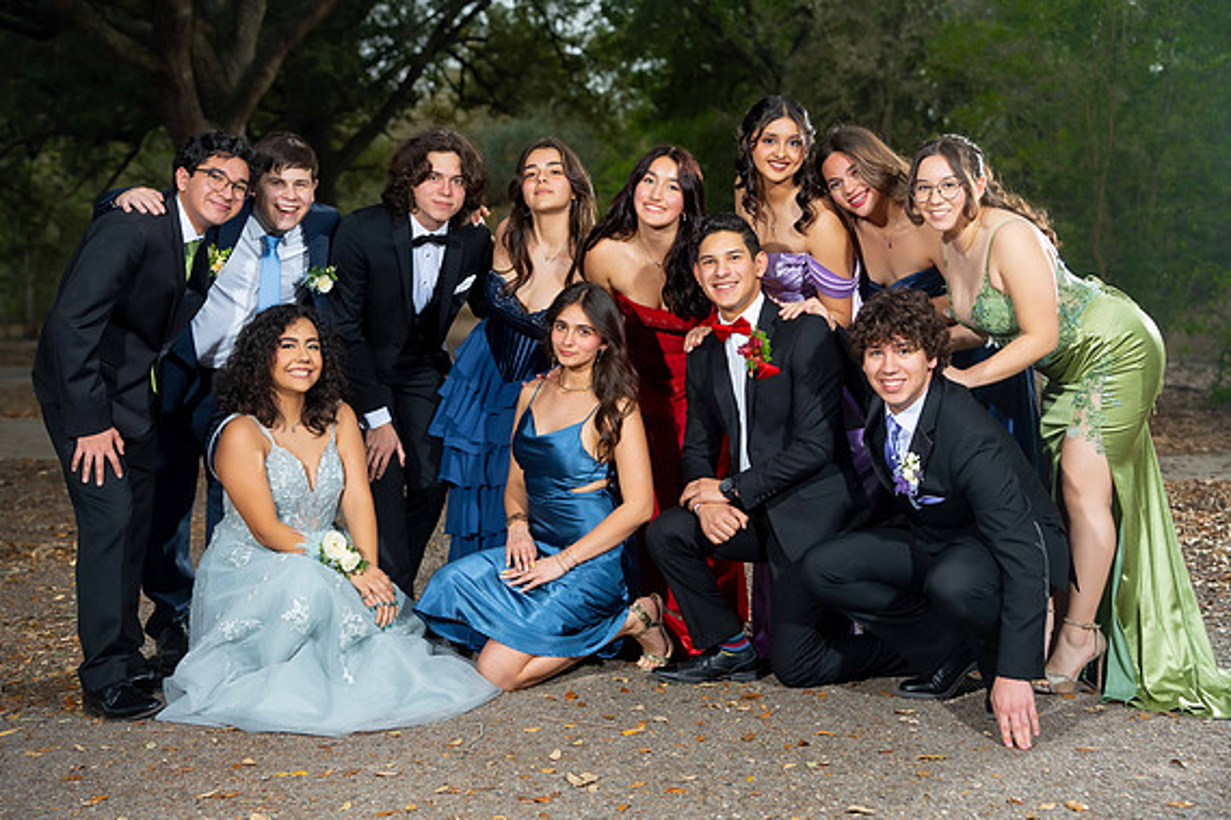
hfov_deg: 37.5
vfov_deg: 25.5
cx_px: 621
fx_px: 1812
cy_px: 410
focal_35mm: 53
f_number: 3.2
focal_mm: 52
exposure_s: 1/200
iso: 250
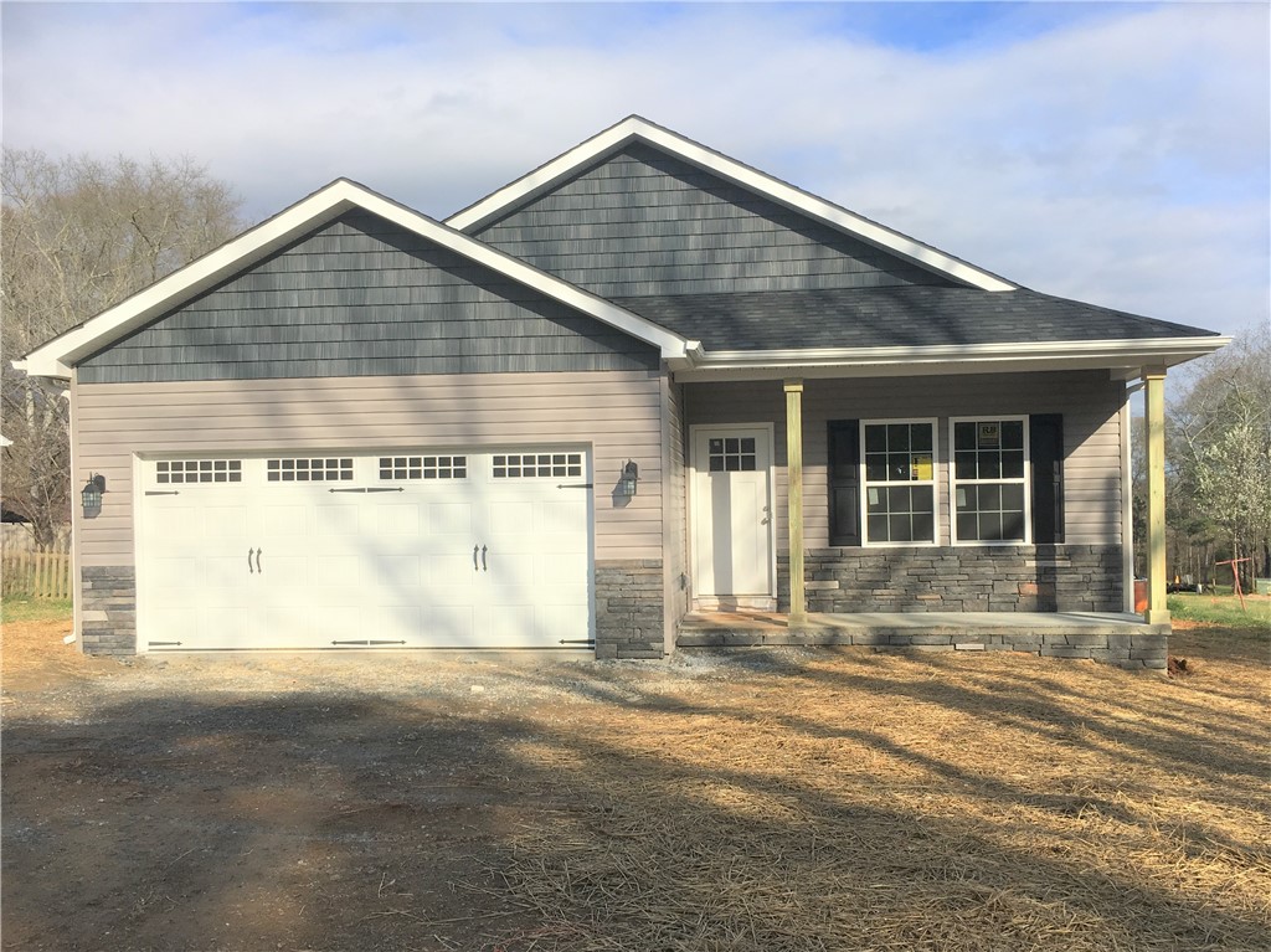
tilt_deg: -0.7
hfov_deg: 61.7
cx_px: 636
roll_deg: +0.6
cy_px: 476
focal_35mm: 29
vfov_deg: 48.2
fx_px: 1064
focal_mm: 4.15
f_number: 2.2
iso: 25
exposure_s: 1/1672
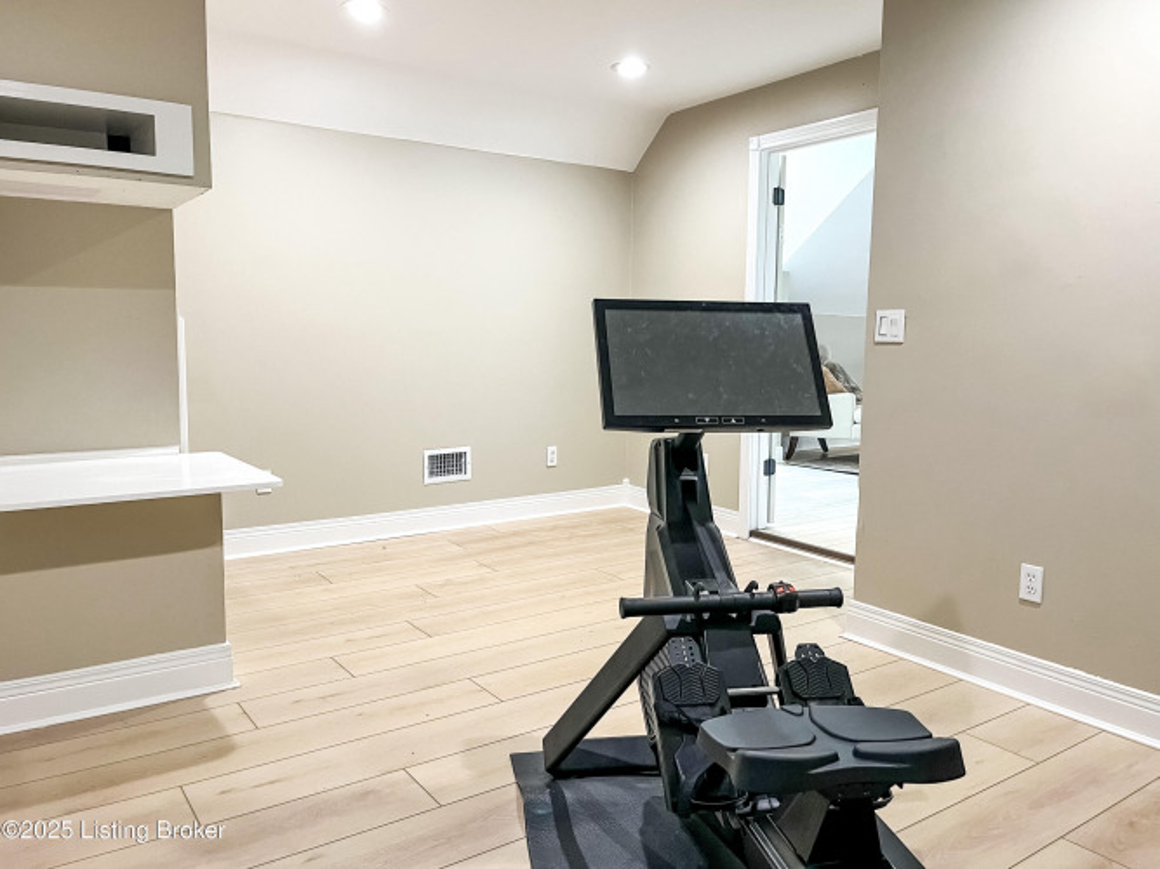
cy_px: 434
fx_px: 871
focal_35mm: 26
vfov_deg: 53.0
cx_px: 580
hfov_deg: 67.3
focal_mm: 5.1
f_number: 1.6
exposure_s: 1/60
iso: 100
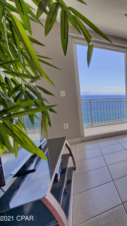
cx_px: 169
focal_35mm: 21
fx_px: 126
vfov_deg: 83.8
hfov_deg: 34.9
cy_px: 112
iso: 200
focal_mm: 13
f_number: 19
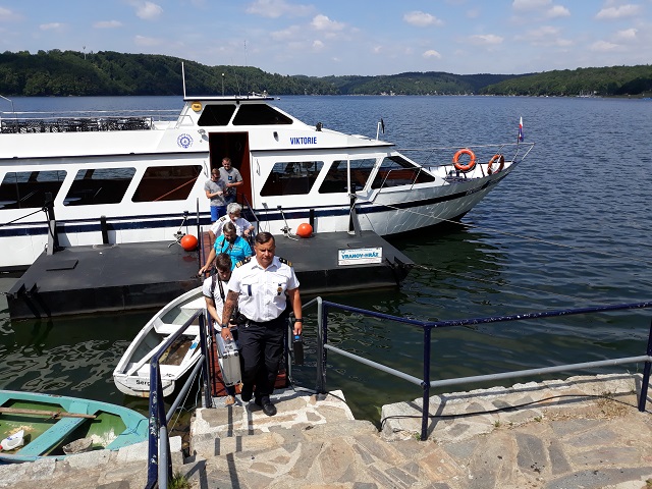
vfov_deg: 51.4
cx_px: 326
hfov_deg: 65.3
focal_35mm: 27
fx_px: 509
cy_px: 244
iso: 40
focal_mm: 3.71
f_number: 1.7
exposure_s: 1/2000
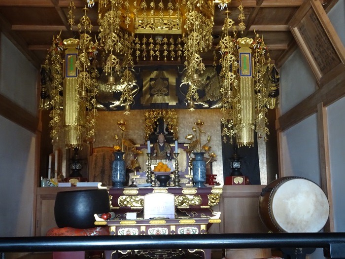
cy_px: 130
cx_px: 172
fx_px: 439
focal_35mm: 44
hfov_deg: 42.9
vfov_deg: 32.9
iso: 800
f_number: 4.5
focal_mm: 7.58
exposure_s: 1/20
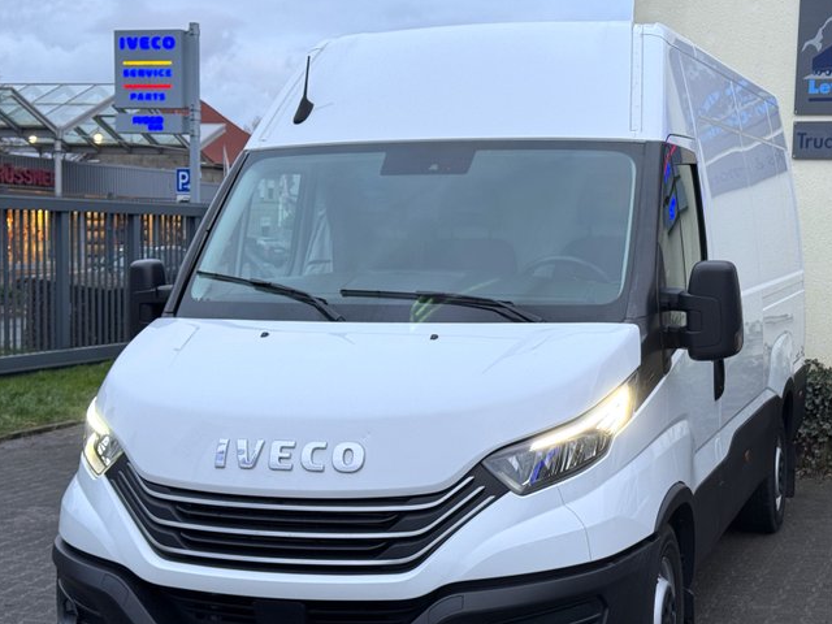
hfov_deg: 32.1
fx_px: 1442
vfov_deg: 24.4
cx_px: 514
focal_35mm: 60
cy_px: 360
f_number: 1.78
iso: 80
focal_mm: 6.76
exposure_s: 1/100
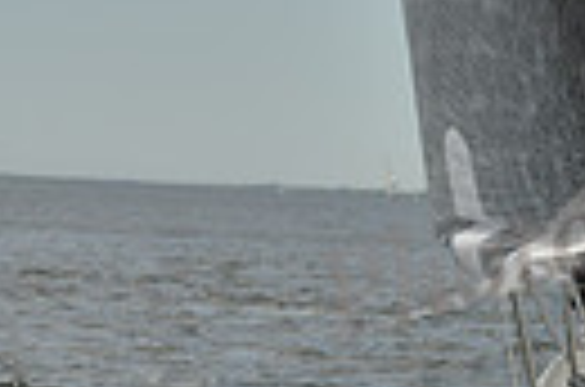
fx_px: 8413
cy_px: 394
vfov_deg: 2.6
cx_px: 1192
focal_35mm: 519
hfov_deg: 3.9
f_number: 9
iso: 280
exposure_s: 1/1600
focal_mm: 116
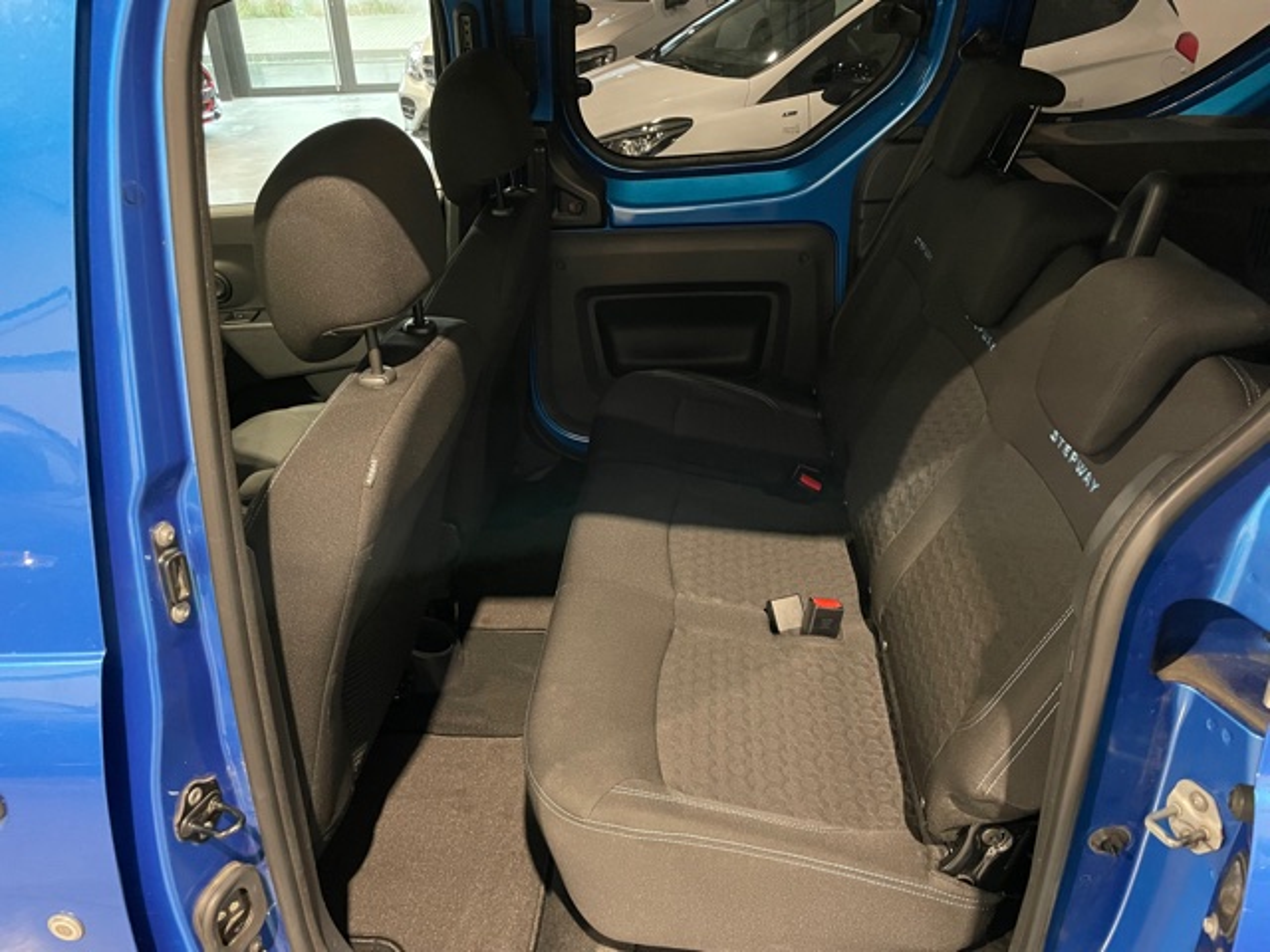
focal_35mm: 26
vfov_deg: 53.1
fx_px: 954
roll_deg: +1.9
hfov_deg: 67.3
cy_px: 476
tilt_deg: -29.6
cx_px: 635
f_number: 1.6
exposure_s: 1/25
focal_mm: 4.2
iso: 800
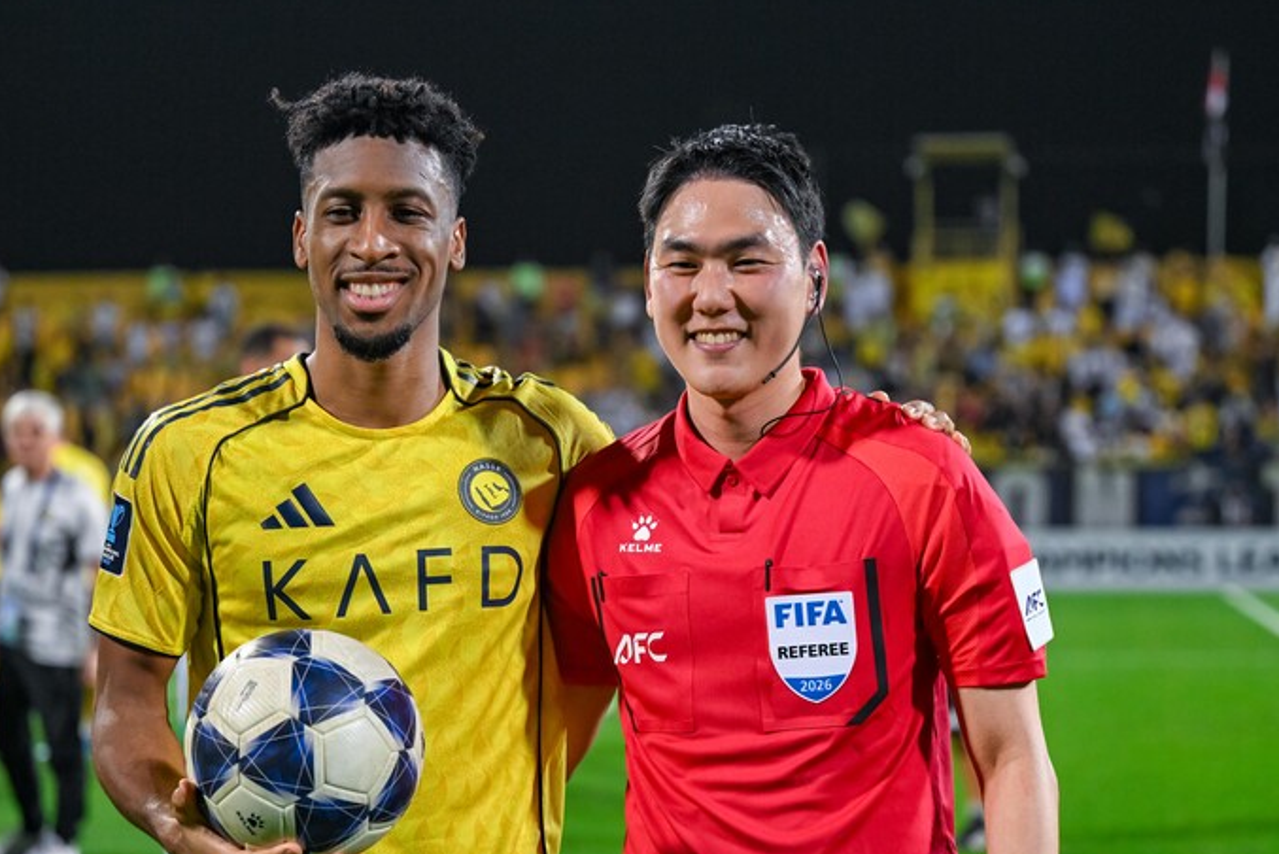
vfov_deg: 14.7
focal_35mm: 93
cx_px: 708
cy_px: 512
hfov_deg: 21.9
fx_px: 3305
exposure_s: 1/2000
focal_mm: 70
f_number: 2.8
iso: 3200
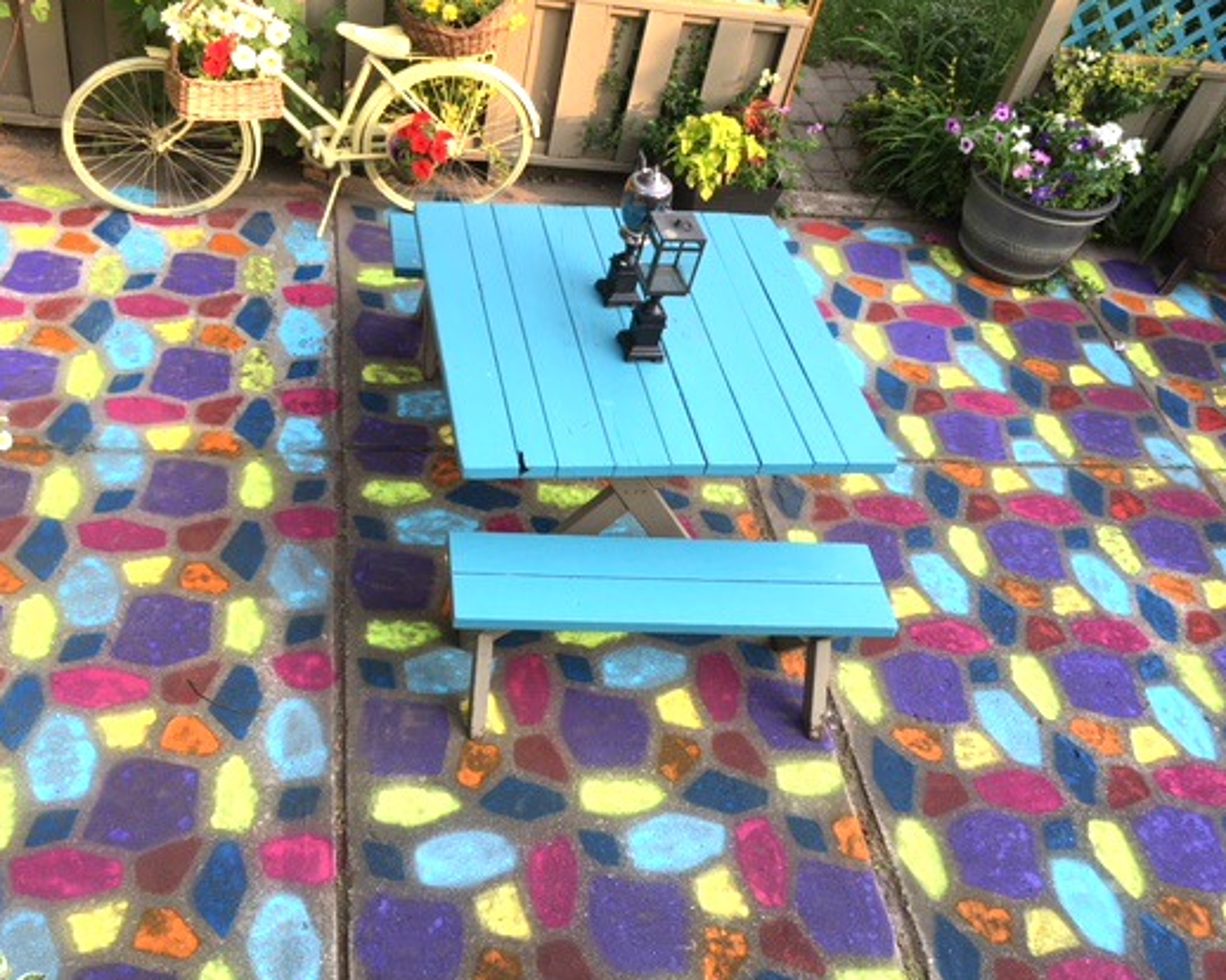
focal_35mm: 35
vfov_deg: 42.2
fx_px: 1269
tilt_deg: -44.6
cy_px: 476
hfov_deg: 51.4
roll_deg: -11.2
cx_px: 544
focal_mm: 4.15
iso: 25
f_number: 2.2
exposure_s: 1/259
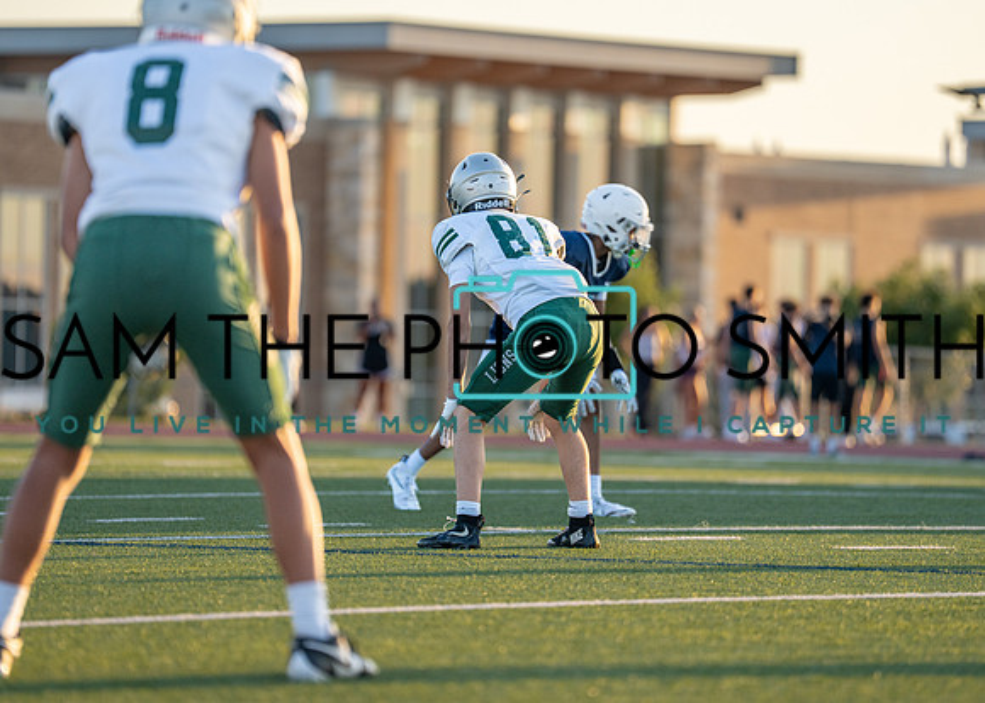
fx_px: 6833
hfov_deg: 8.2
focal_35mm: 244
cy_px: 321
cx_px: 504
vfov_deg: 5.9
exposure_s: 1/2500
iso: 500
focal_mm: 200
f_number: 2.8
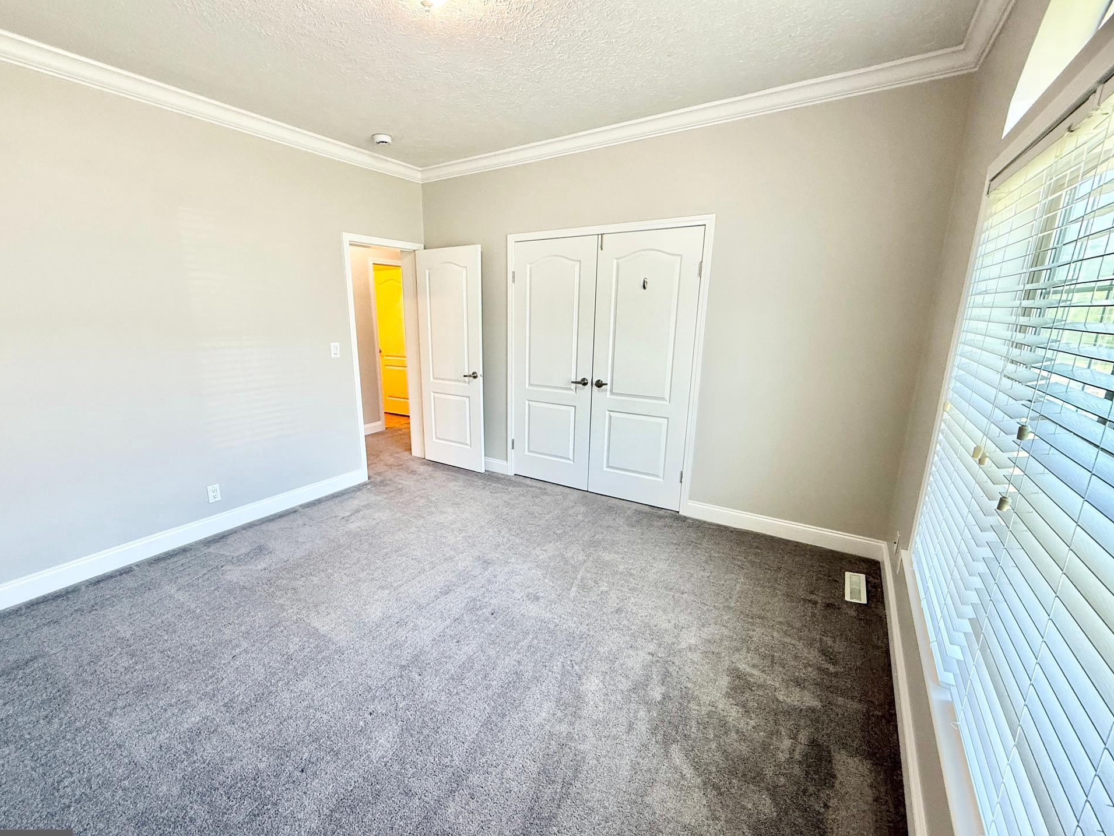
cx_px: 524
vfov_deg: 81.7
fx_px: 483
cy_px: 430
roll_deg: -0.7
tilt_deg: -13.9
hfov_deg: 98.0
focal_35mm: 15
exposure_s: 1/120
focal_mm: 2.22
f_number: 2.2
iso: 250
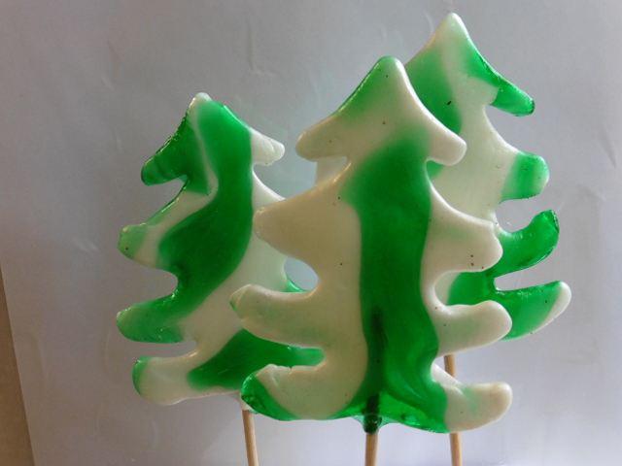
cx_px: 311
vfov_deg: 30.9
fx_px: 845
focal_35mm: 47
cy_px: 233
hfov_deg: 40.4
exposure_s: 1/60
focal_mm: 8.5
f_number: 4.2
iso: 400
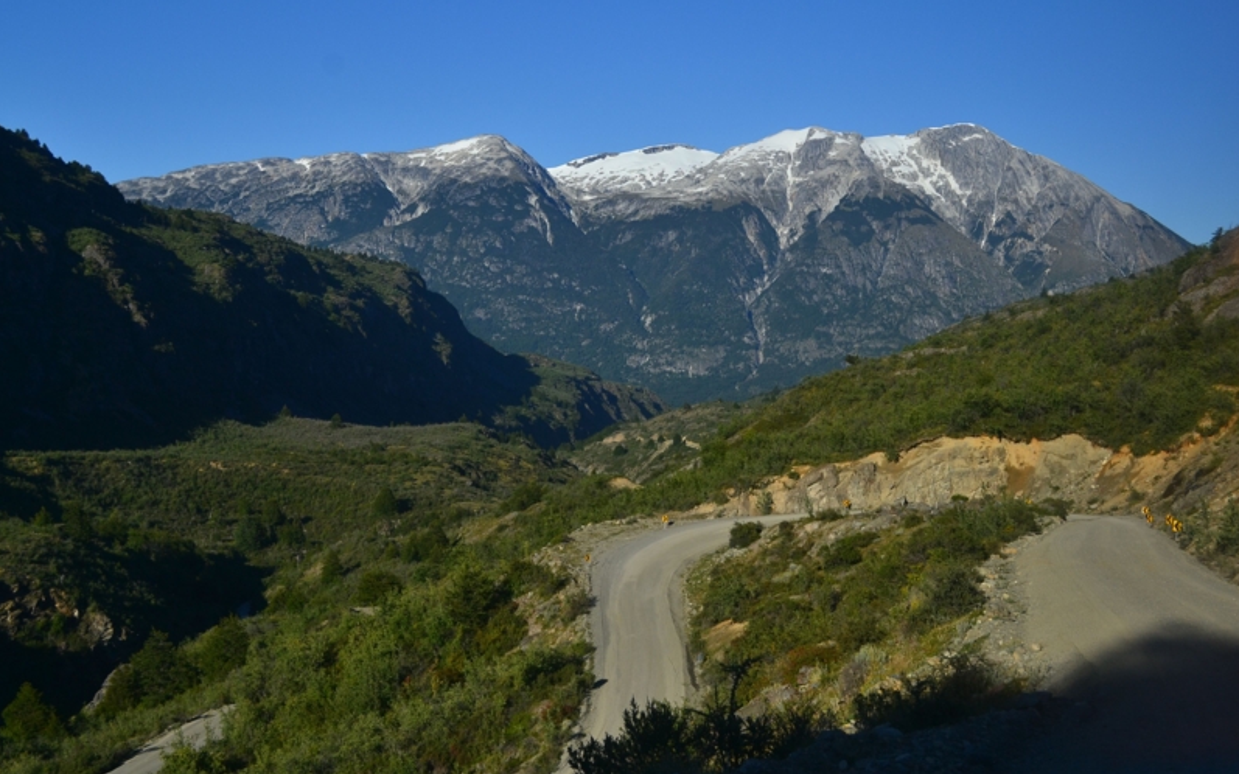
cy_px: 374
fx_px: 1503
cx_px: 619
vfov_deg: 28.9
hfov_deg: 44.8
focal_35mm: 45
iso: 200
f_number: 7.1
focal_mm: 29
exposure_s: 1/1000
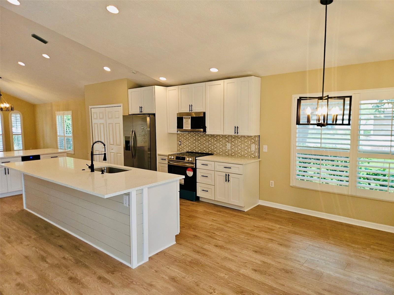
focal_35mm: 23
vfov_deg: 58.9
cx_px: 197
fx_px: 262
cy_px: 148
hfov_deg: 73.9
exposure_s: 1/60.2
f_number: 1.8
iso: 124
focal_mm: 5.4
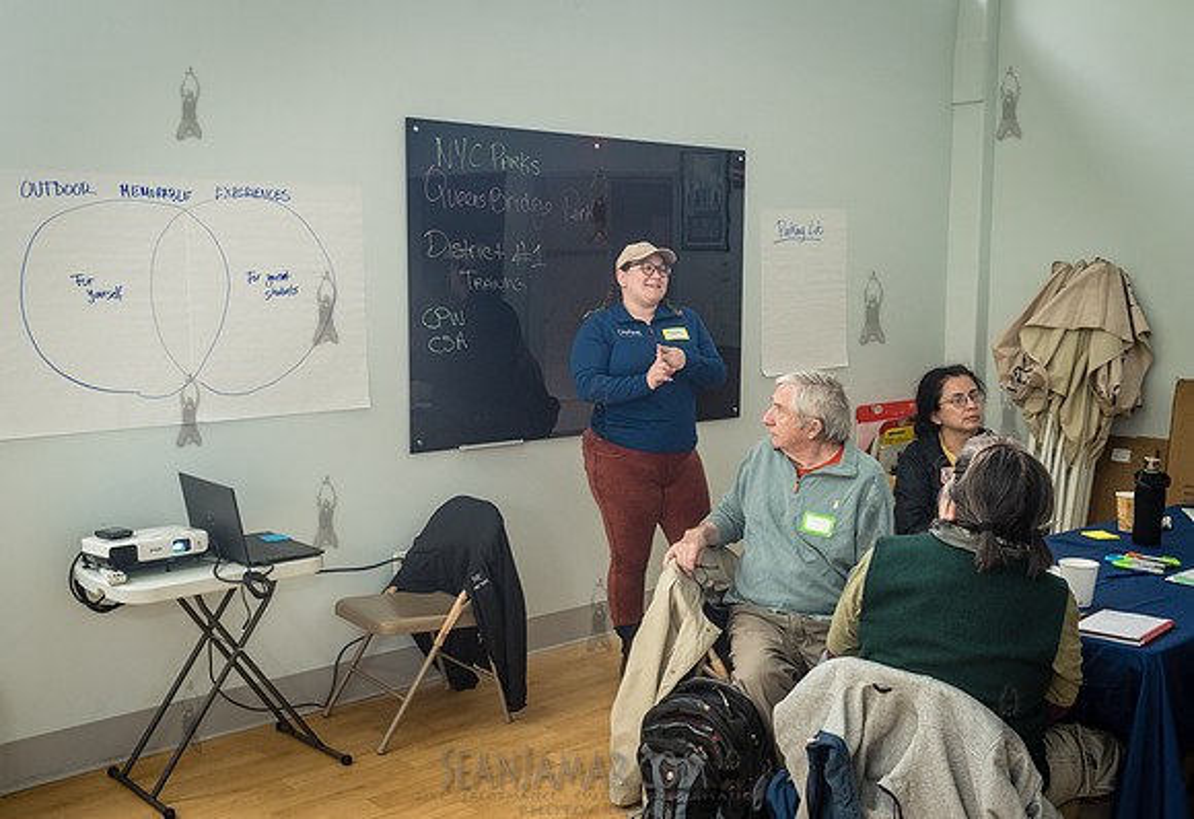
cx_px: 629
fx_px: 1253
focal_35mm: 37
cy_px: 420
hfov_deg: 50.9
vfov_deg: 36.2
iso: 1250
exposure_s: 1/200
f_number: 5
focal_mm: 35
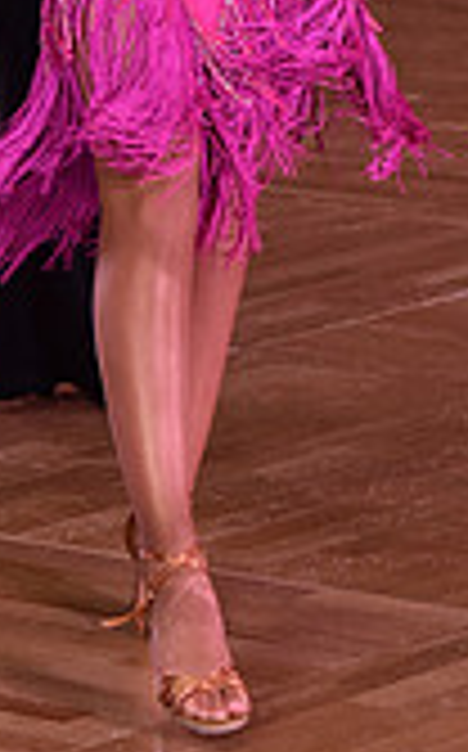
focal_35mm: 336
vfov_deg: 6.2
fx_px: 6875
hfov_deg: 3.9
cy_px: -297
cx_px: 79
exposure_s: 1/250
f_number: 4.5
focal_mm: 95
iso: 1250
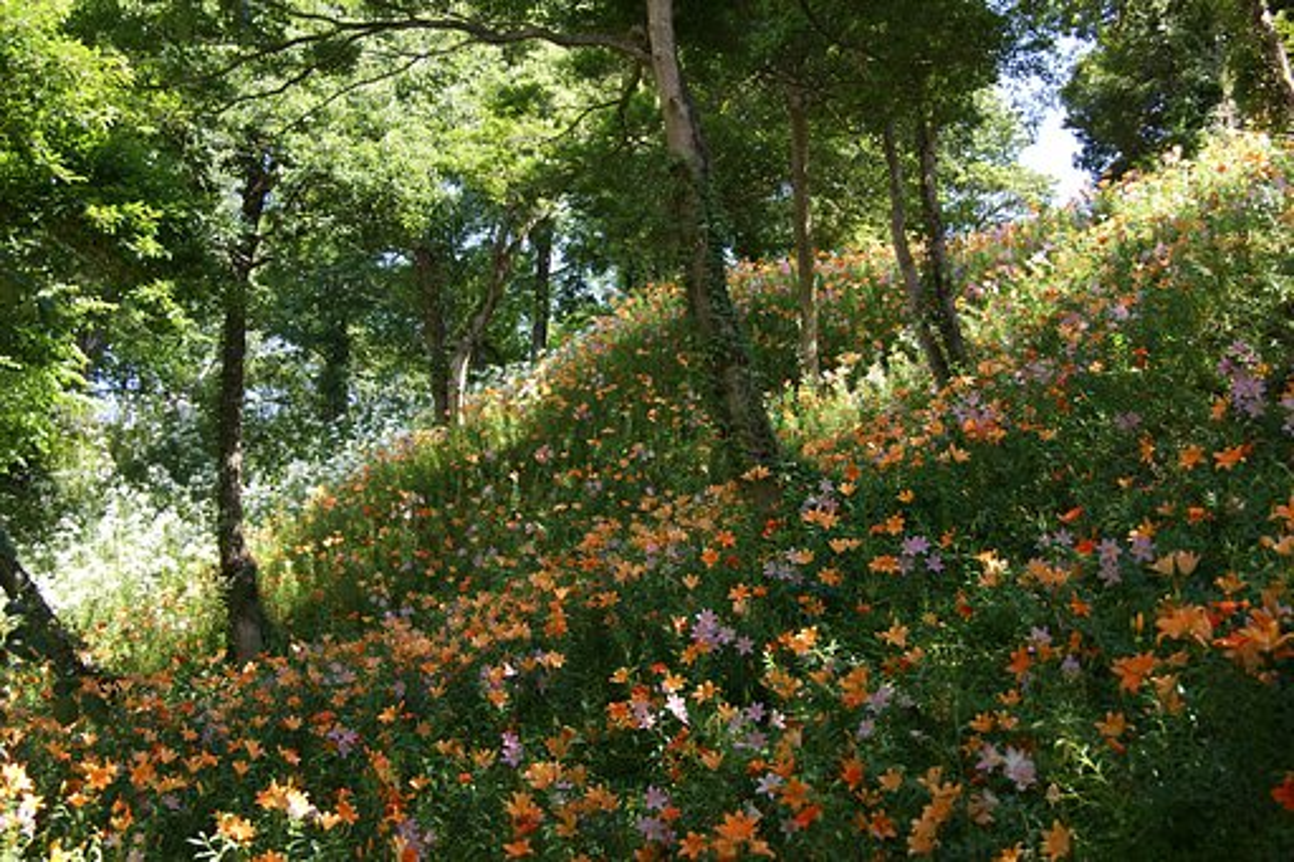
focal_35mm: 52
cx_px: 647
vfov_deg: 25.7
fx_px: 1886
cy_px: 431
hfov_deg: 37.9
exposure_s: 1/60
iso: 100
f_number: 5.6
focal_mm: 35
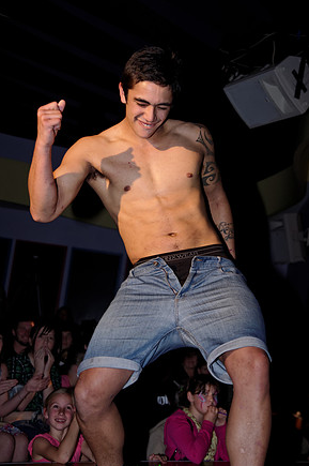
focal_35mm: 59
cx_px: 150
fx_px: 761
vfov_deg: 34.0
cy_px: 240
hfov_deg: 22.9
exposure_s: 1/180
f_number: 2.8
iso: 200
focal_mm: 38.13
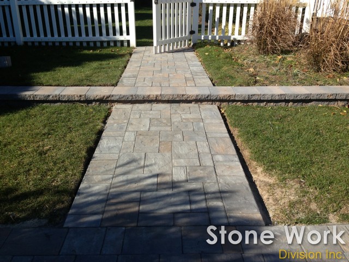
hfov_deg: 55.4
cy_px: 131
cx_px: 174
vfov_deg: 42.9
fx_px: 333
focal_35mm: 33
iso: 50
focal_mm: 4.13
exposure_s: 1/1178
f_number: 2.4
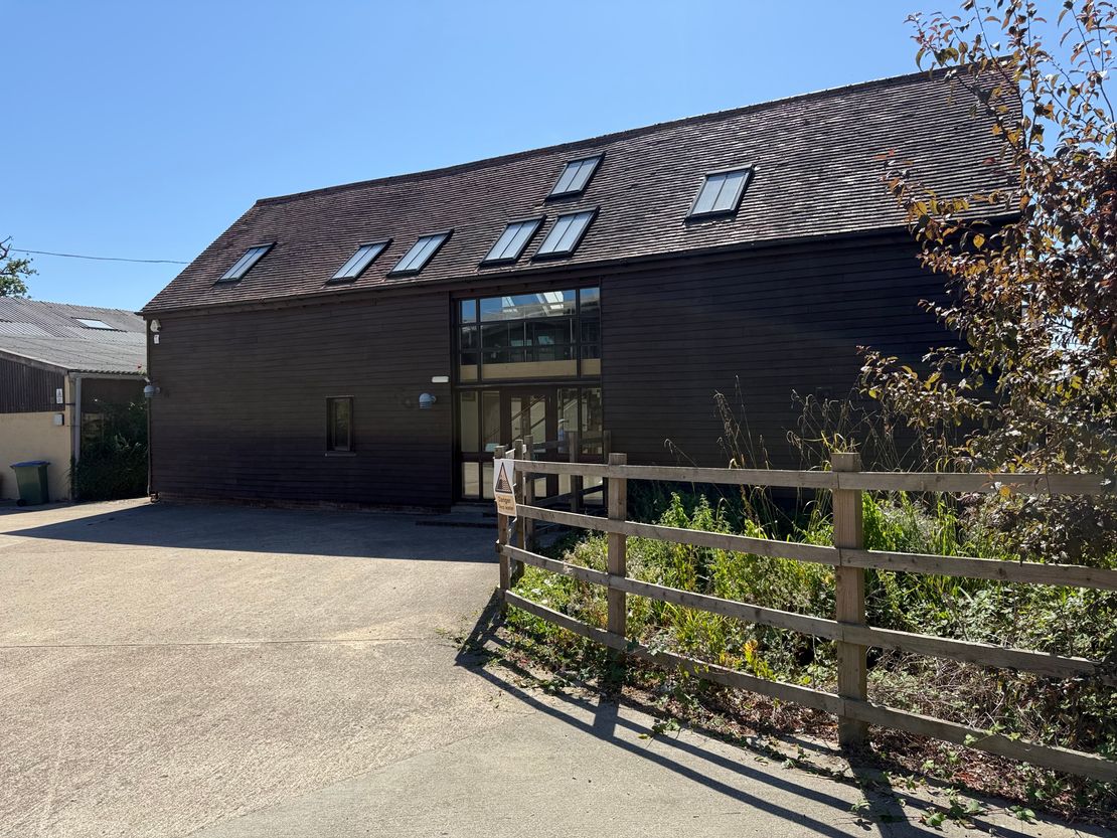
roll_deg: +1.3
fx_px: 775
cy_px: 419
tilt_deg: +1.8
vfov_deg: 56.8
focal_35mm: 24
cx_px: 558
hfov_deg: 71.6
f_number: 1.78
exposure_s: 1/3425
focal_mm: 6.76
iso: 80
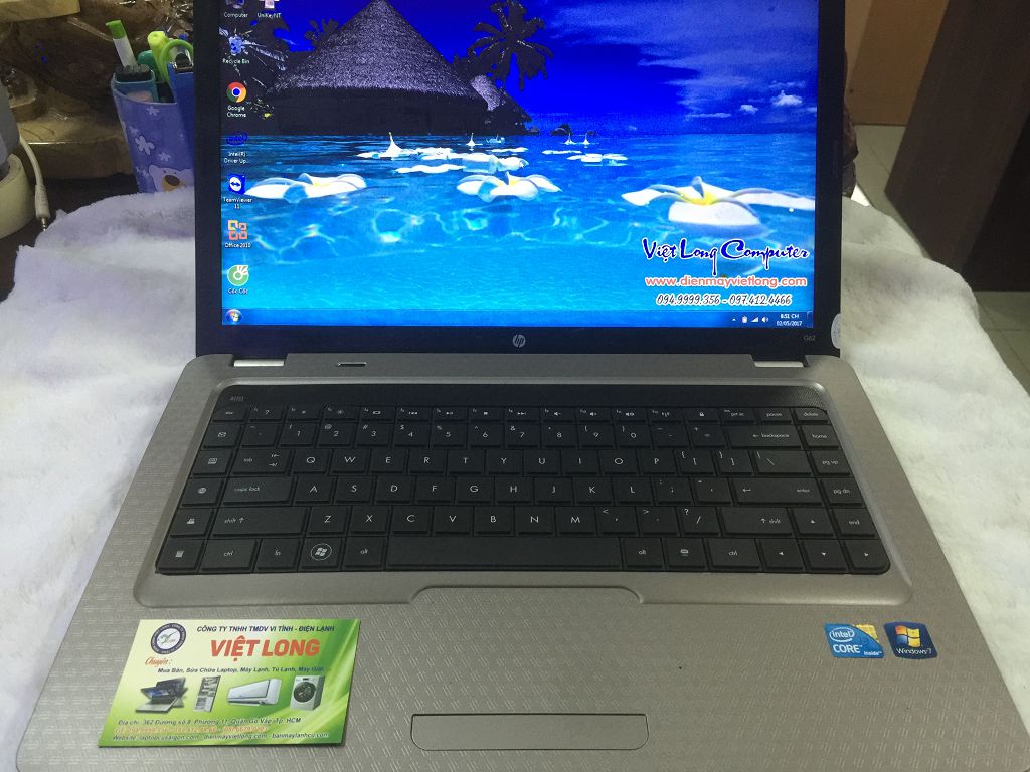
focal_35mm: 29
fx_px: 863
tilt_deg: -39.3
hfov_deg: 61.7
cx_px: 515
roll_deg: -4.5
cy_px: 386
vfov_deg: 48.2
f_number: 2.2
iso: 160
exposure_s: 1/17
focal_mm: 4.15
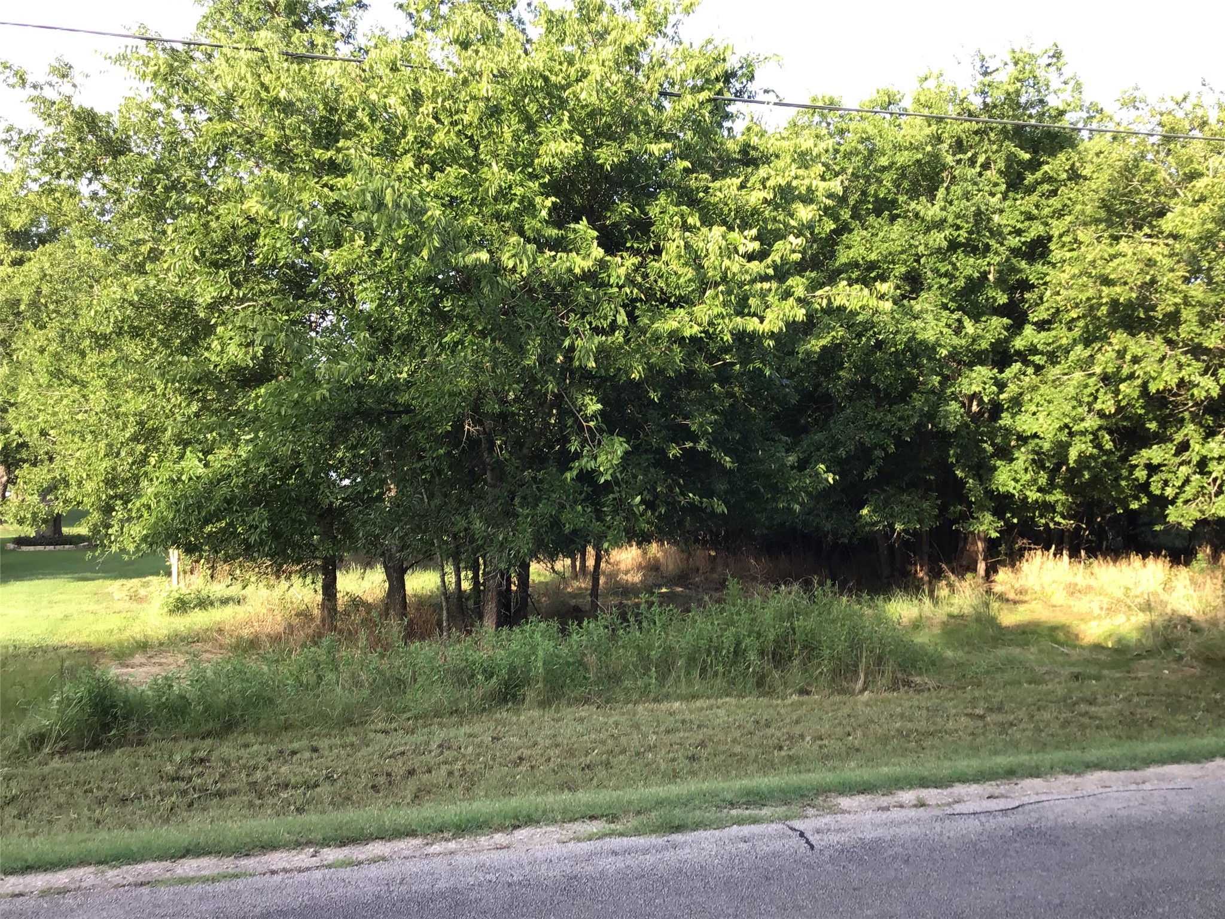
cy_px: 460
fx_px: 1097
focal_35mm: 31
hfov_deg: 58.4
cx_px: 612
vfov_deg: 45.4
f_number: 2.4
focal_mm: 3.3
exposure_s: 1/120
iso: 32
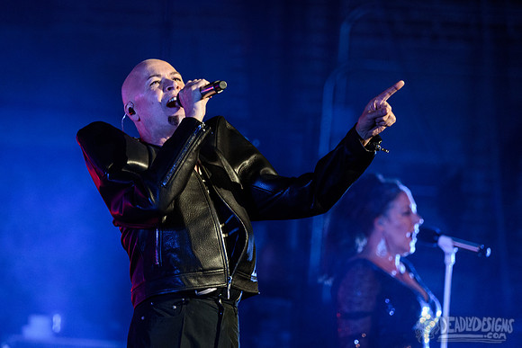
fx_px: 6824
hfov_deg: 4.4
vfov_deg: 2.9
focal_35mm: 471
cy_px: 142
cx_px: 212
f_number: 6
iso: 4000
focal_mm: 390
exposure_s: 1/250
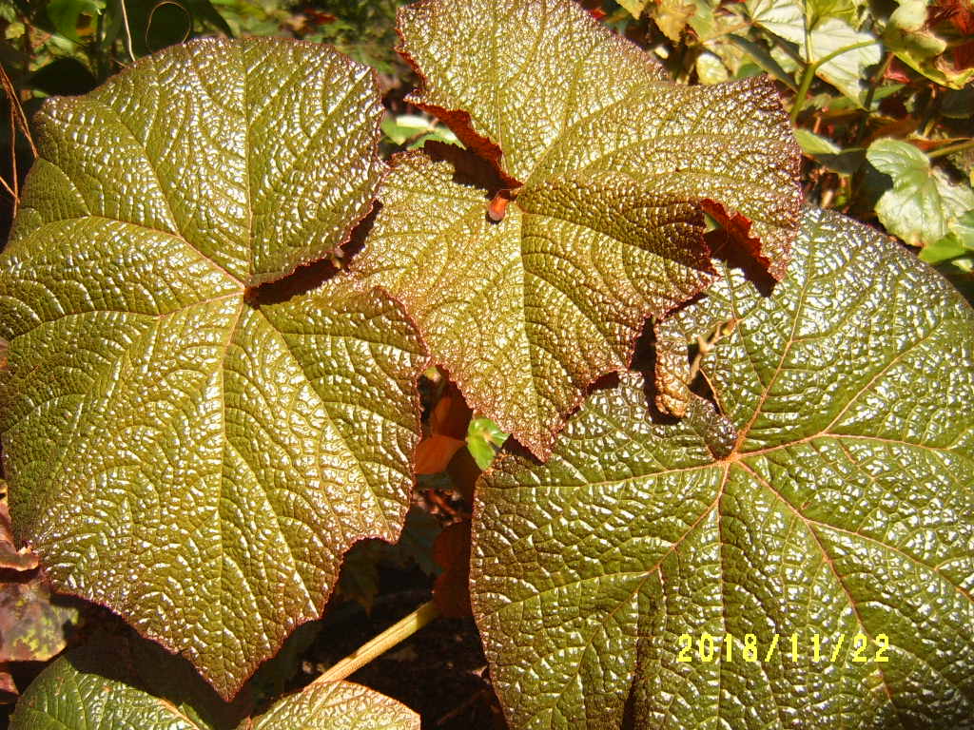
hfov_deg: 50.1
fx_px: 1041
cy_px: 365
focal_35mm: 37
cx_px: 487
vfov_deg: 38.7
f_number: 2.9
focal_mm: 6.2
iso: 63
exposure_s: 1/180
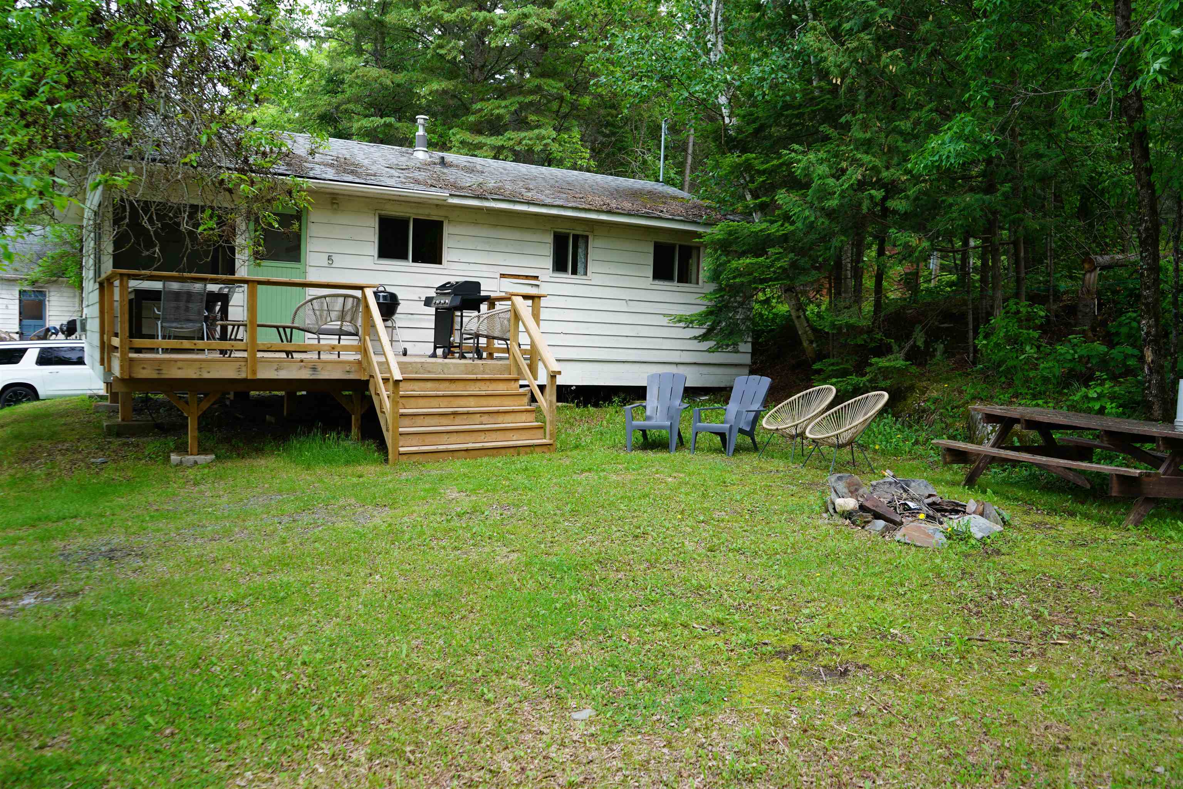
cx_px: 592
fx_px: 920
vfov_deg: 46.4
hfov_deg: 65.5
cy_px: 394
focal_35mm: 28
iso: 100
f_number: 5
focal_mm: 28
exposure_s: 1/80
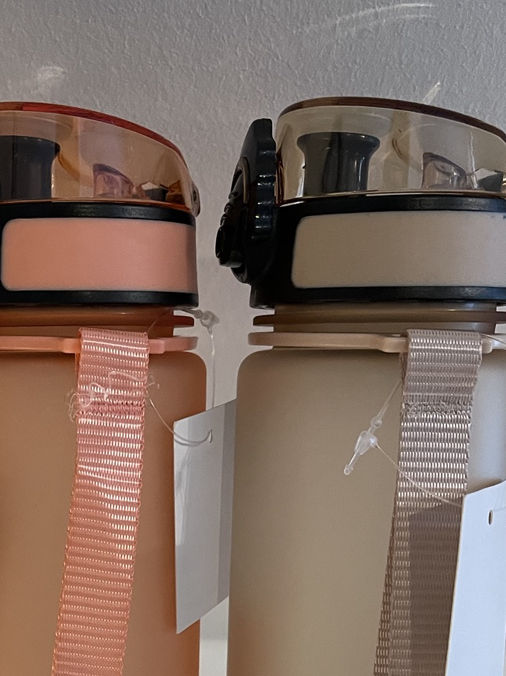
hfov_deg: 26.1
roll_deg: +0.9
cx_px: 51
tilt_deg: -12.9
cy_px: 622
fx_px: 1053
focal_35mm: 54
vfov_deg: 33.5
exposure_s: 1/60
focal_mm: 5.1
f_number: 1.6
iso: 400
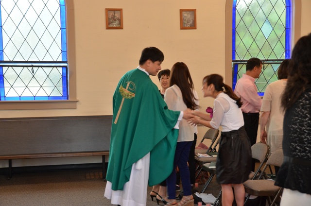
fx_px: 491
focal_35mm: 57
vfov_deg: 23.7
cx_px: 156
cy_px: 103
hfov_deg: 35.1
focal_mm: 38
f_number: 4.2
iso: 1000
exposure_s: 1/30
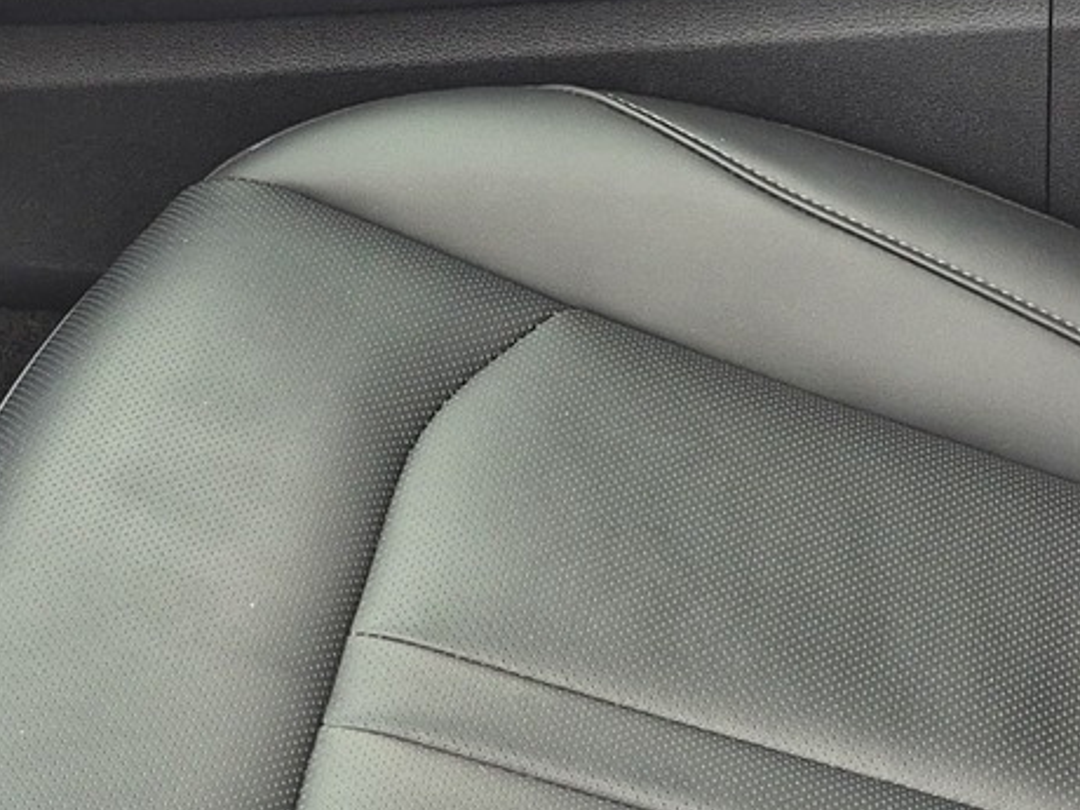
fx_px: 3120
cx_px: 519
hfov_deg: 19.6
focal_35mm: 100
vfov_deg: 14.8
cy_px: 336
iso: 125
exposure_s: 1/180
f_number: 1.8
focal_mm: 5.4
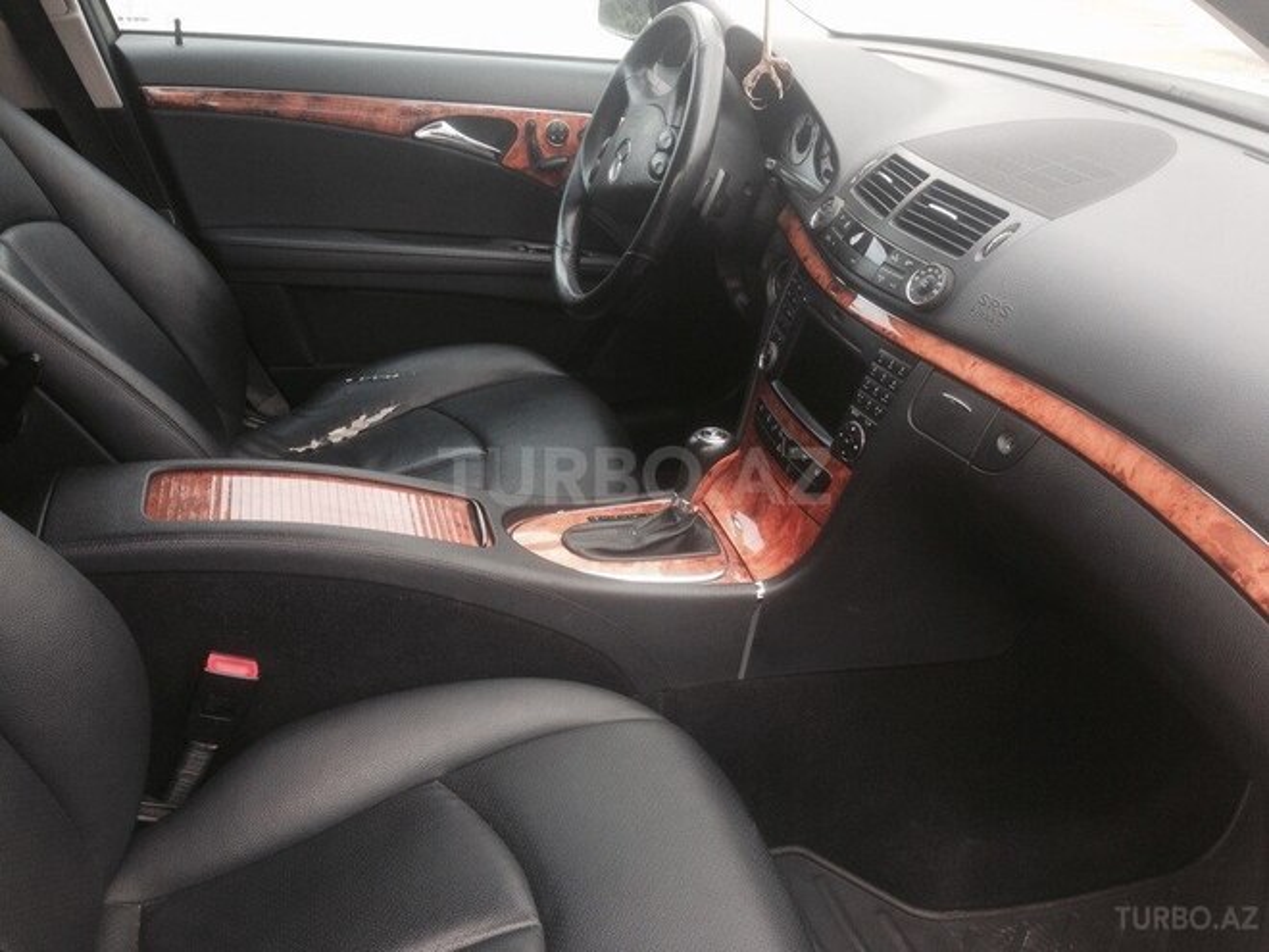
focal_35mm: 33
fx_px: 1210
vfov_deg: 42.9
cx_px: 634
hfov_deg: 55.4
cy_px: 476
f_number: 2.4
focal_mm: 4.12
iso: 50
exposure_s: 1/123
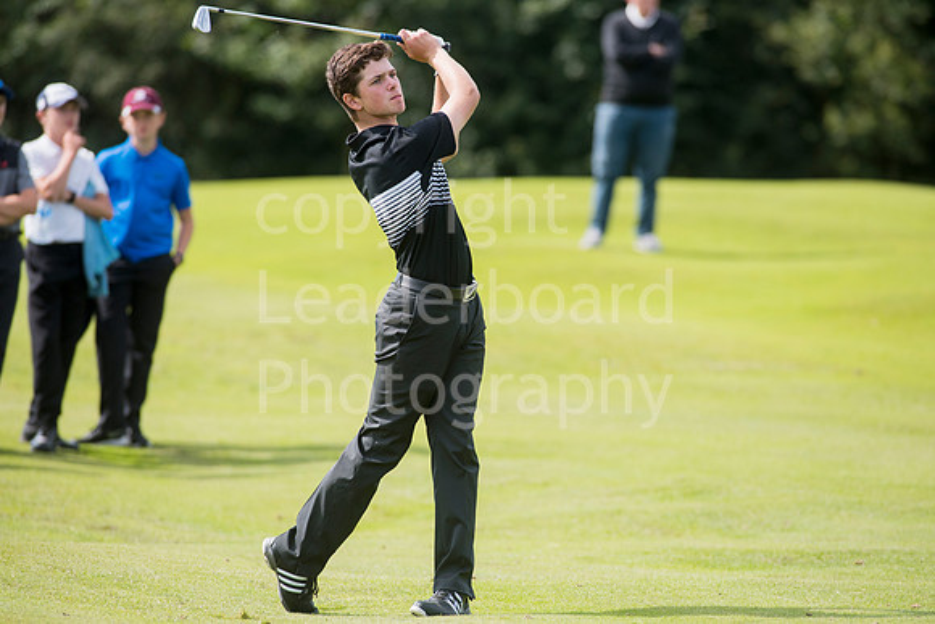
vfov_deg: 4.6
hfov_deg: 6.9
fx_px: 7793
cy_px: 312
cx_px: 468
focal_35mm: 300
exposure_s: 1/2500
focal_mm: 300
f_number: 5.6
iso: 400
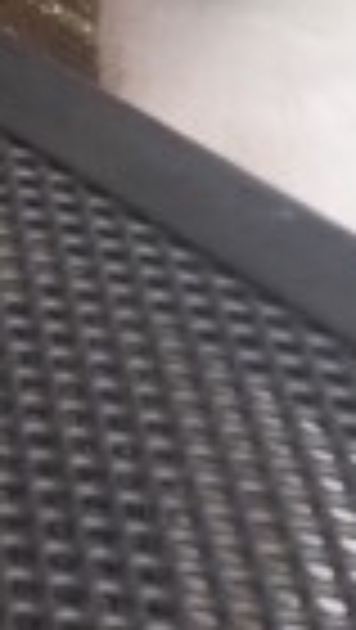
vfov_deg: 14.8
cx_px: 59
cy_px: -320
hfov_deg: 9.0
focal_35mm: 135
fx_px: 2260
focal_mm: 4.15
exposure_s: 1/381
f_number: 2.2
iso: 25
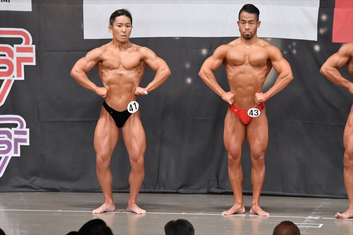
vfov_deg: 5.7
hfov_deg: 8.6
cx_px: 176
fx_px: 2352
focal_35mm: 240
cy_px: 118
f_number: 5.6
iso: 6400
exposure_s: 1/400
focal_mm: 160
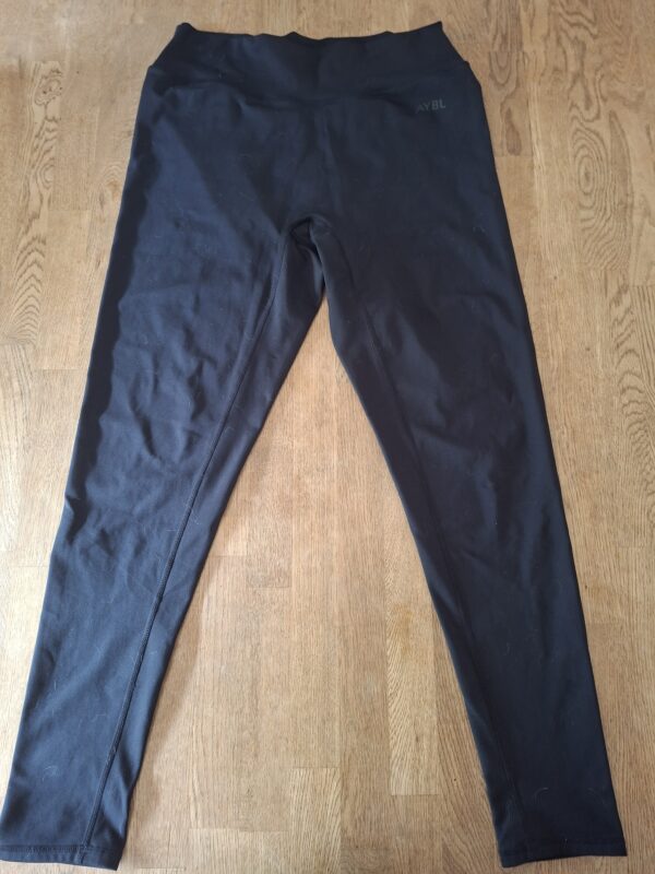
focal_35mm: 23
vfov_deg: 73.9
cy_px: 437
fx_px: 580
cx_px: 328
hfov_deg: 58.9
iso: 400
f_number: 1.8
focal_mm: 5.54
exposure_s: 1/33
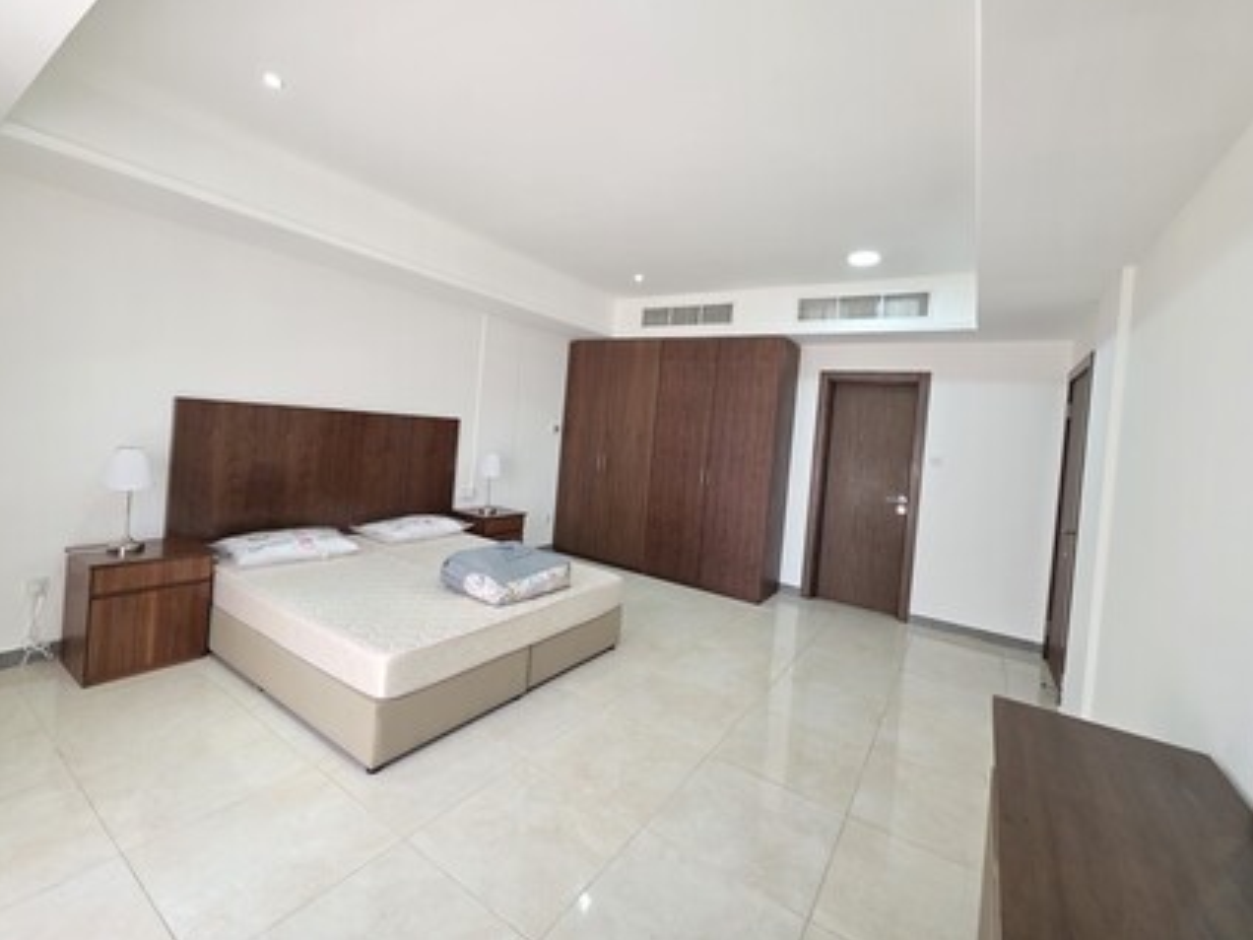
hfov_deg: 102.1
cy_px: 445
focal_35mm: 14
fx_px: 507
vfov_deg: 85.6
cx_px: 616
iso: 250
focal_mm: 2.2
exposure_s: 1/100
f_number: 1.9
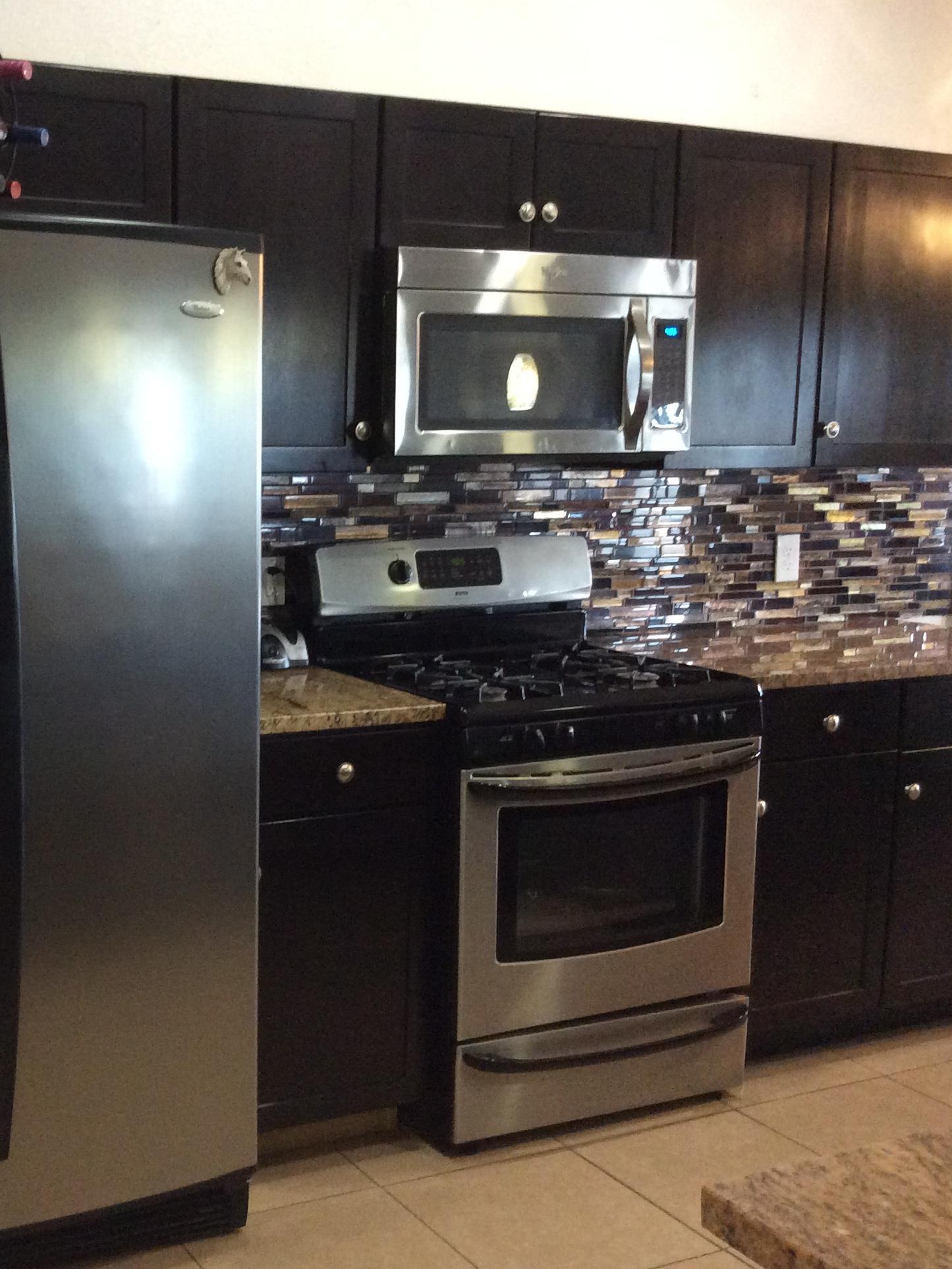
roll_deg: +0.2
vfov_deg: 43.8
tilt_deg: -9.0
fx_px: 1576
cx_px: 169
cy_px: 636
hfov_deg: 32.5
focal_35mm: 43
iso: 200
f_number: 2.4
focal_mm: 3.3
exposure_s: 1/24
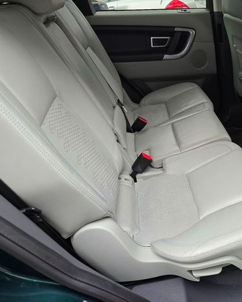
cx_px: 192
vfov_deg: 57.1
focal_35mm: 31
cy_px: 151
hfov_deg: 44.9
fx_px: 277
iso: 320
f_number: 1.7
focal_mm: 6.3
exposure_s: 1/120
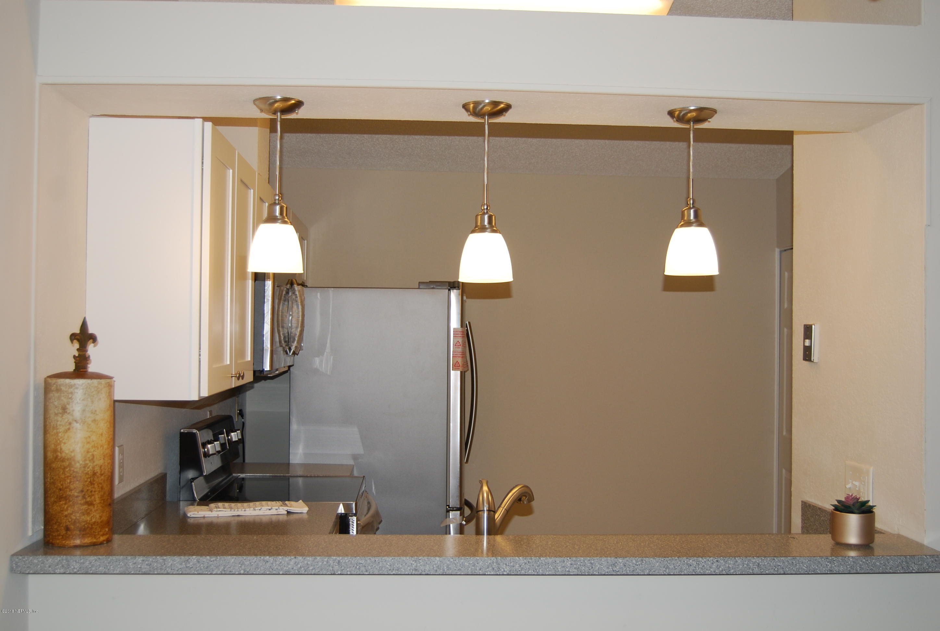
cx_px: 470
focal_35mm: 39
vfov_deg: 34.4
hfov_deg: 49.5
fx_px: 1020
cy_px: 316
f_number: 4.2
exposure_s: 1/60
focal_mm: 26
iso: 200
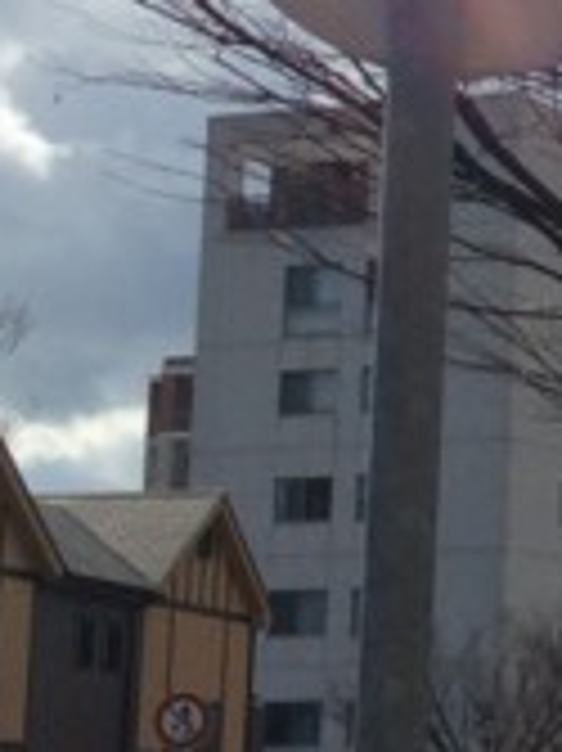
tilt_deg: +13.1
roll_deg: +0.5
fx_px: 3316
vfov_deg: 12.8
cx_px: 1003
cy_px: 108
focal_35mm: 153
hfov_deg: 9.3
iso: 32
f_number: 2.4
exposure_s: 1/3367
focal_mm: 3.3
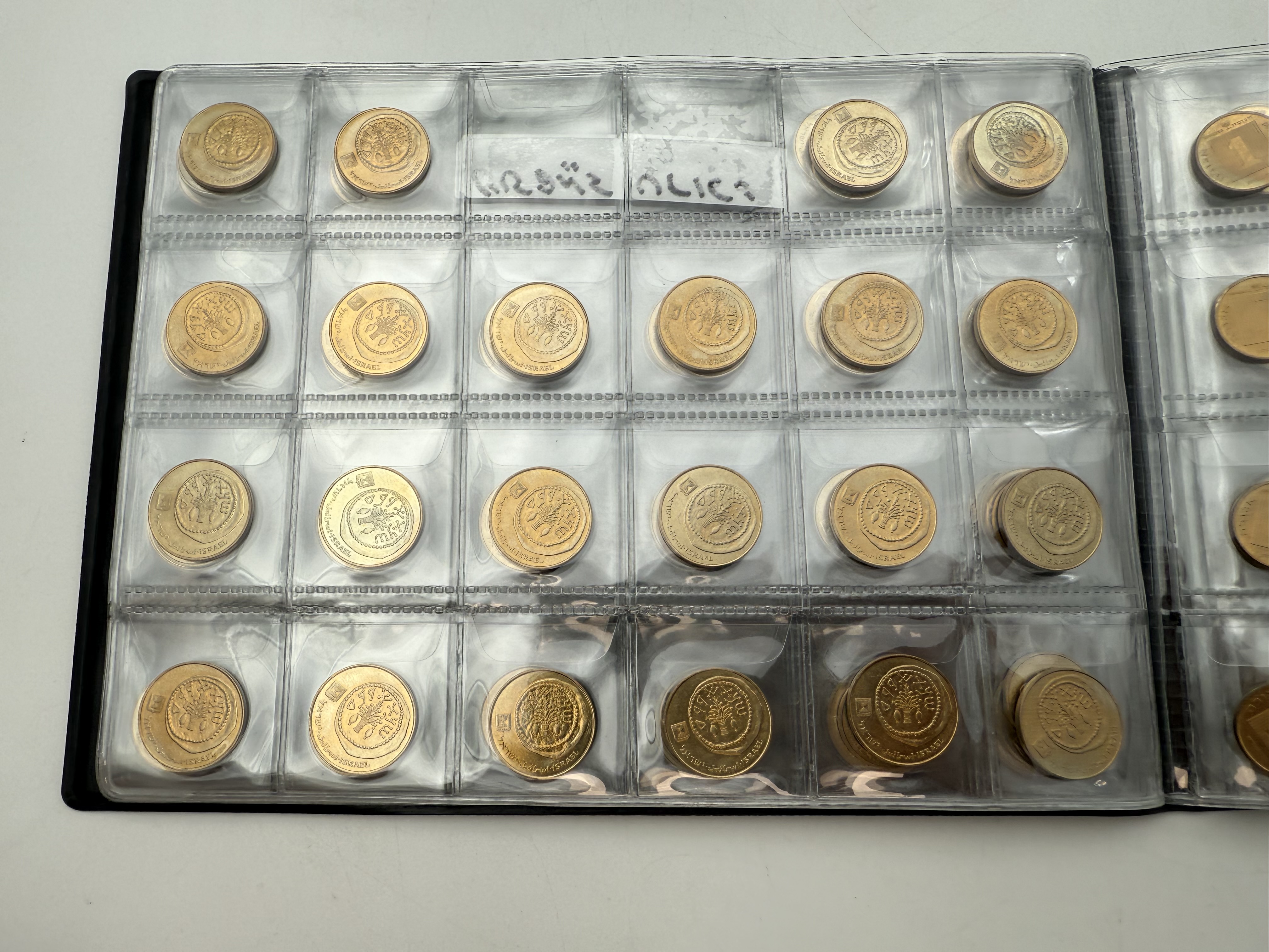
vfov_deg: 56.8
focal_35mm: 24
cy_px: 476
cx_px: 634
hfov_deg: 71.6
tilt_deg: -80.0
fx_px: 880
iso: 40
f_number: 2.2
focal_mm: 2.22
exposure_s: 1/322
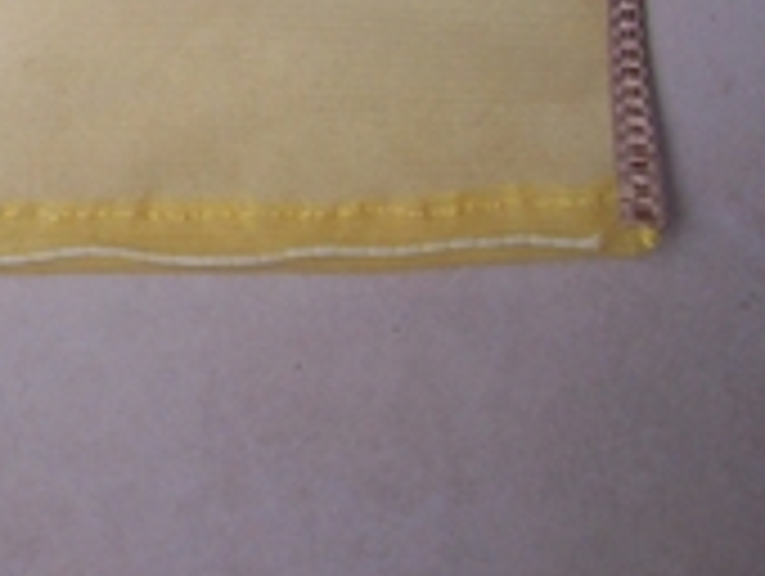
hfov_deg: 18.1
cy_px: -106
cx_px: -266
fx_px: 2213
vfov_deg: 14.4
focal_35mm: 100
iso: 80
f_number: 2.7
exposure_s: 1/64
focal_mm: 5.6
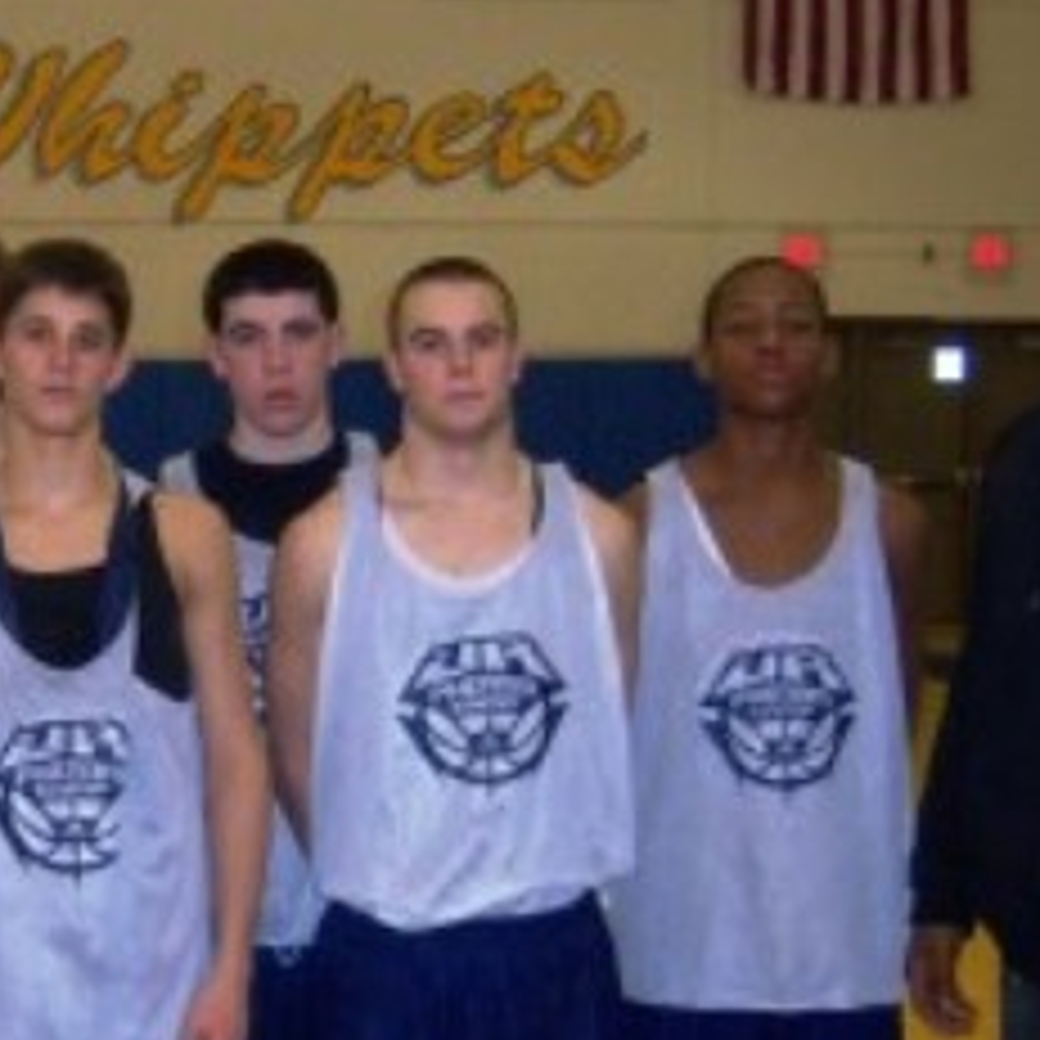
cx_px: 50
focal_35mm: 88
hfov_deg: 19.3
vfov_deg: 19.5
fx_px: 2991
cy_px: 882
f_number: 2.8
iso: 160
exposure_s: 1/60
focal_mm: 7.5
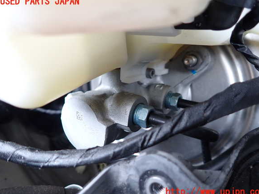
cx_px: 132
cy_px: 97
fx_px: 195
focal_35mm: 26
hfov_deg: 67.3
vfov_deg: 53.1
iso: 200
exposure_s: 1/50
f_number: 2
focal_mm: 4.5
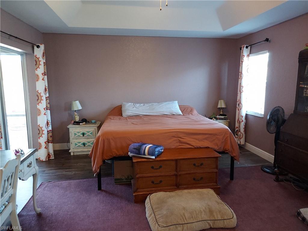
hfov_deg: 69.4
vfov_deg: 54.9
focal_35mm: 25
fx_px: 222
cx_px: 154
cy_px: 116
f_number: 2
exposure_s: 1/30
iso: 320
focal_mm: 4.6
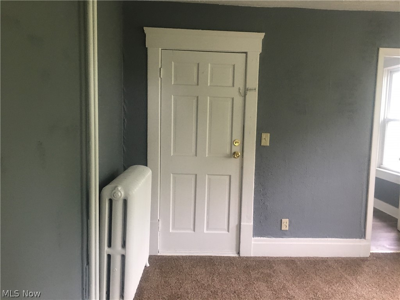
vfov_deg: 48.2
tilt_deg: -4.5
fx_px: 335
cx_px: 200
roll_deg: -2.2
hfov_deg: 61.7
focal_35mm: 29
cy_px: 150
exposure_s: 1/15
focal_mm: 4.15
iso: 50
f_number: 2.2
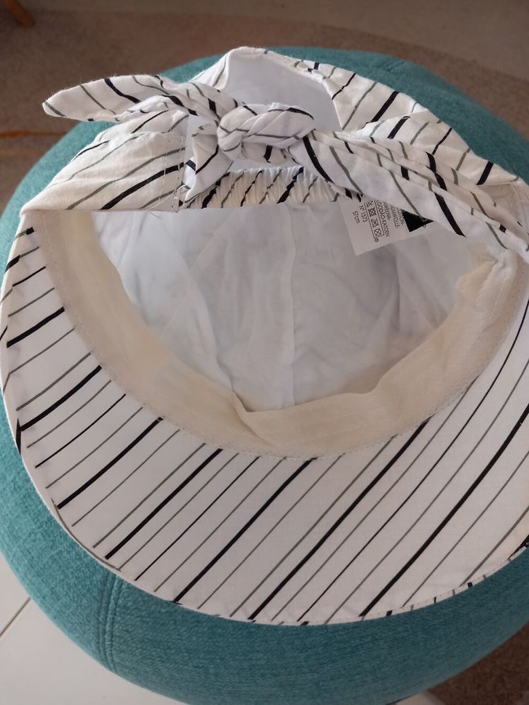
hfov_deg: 51.4
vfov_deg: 65.3
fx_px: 550
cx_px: 264
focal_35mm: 27
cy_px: 352
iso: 200
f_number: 1.8
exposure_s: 1/33.3
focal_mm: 4
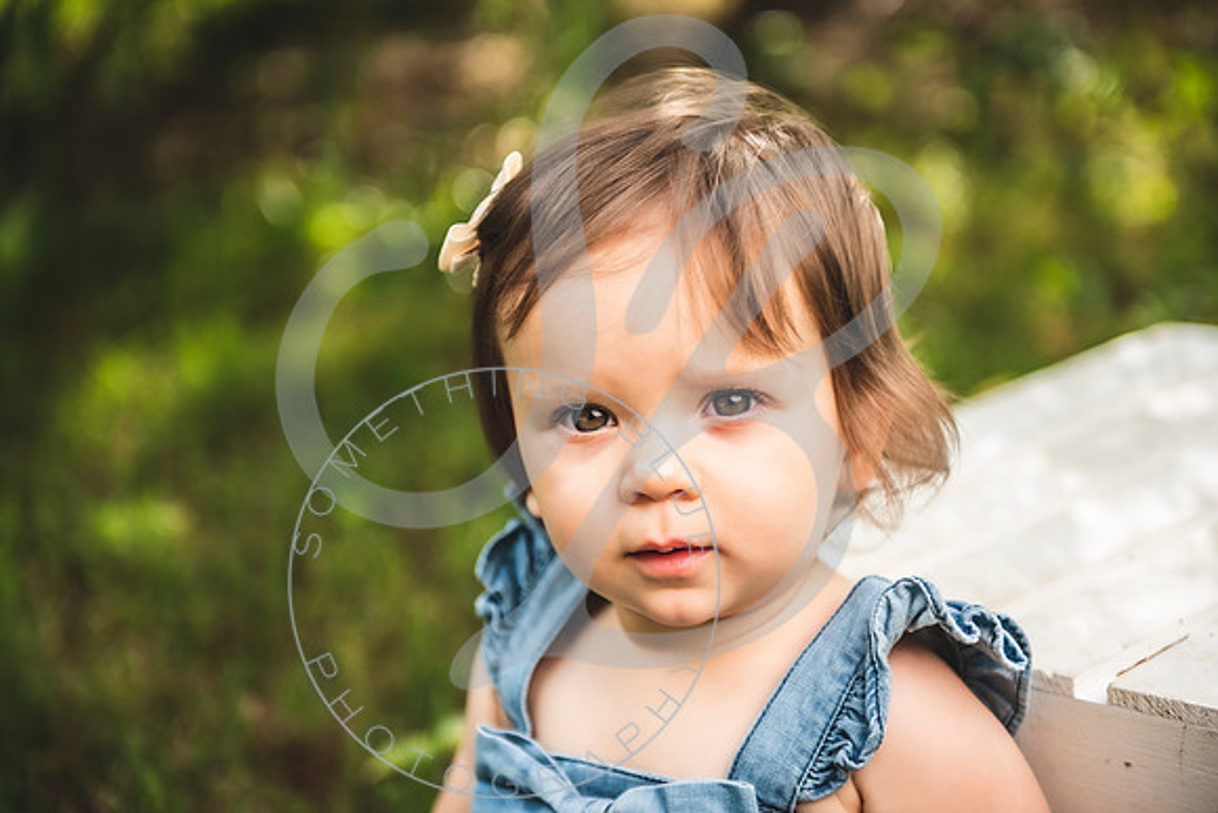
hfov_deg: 28.8
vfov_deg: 19.5
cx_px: 609
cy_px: 406
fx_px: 2369
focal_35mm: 70
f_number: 2.8
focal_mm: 70
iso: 100
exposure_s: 1/400
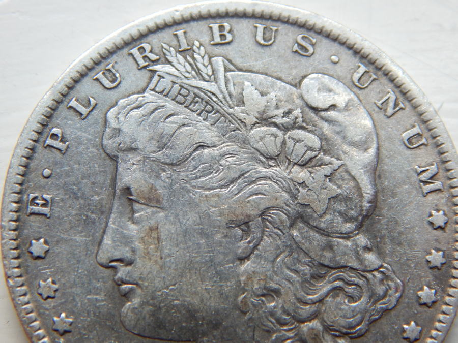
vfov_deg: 21.3
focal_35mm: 69
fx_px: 913
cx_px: 229
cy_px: 172
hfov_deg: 28.2
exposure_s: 1/40
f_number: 4.1
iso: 125
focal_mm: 12.3
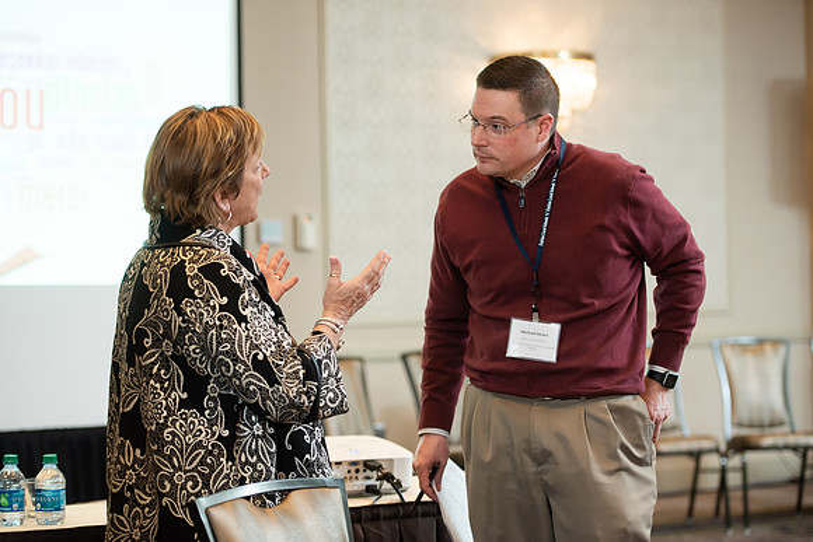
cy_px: 271
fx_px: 1920
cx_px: 406
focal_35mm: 85
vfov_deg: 16.1
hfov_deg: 23.9
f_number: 3.2
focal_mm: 85
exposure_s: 1/160
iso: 1250
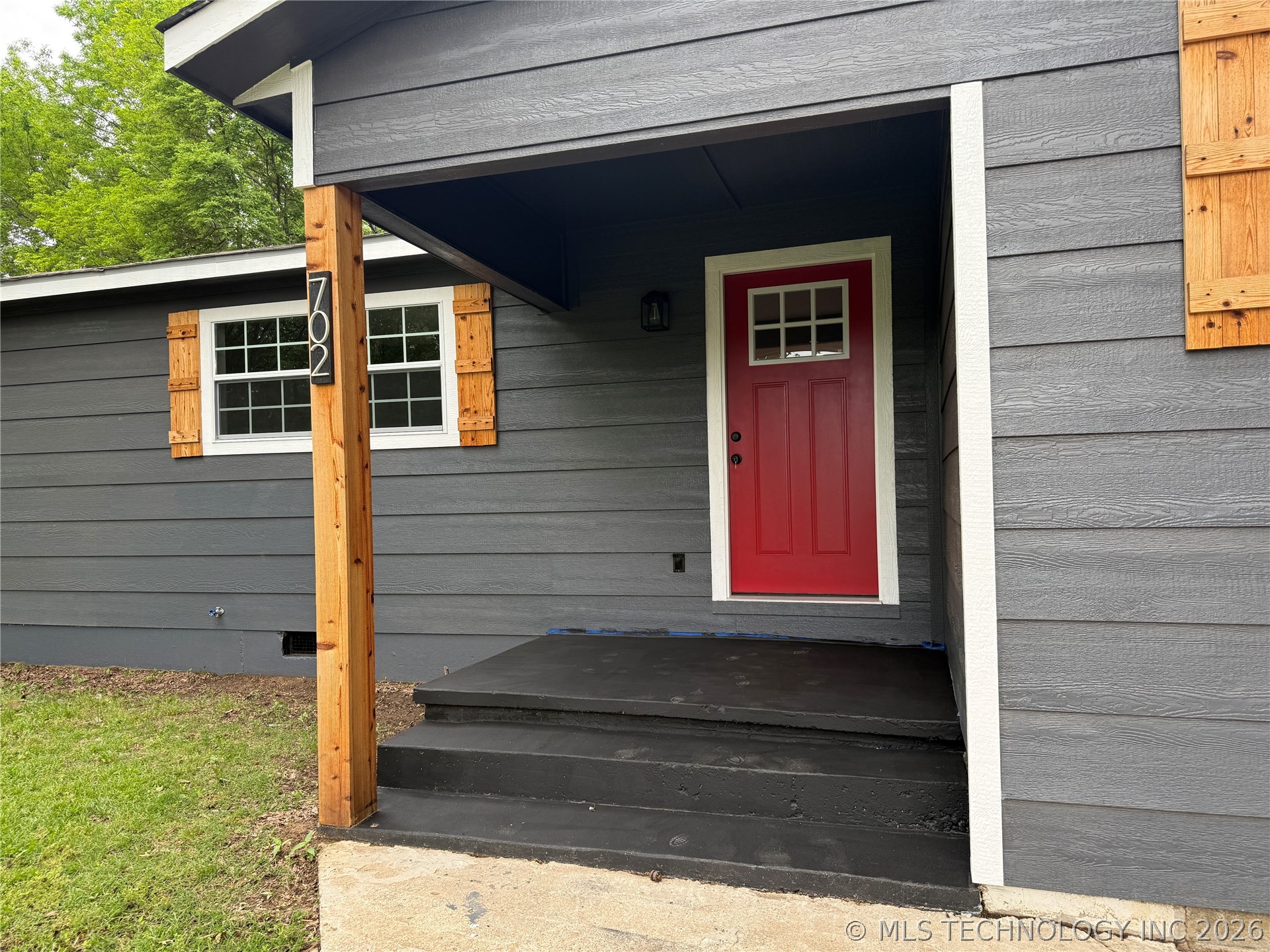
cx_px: 635
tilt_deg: +1.0
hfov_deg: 71.6
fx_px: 881
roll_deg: +0.7
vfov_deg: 56.8
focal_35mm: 24
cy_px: 476
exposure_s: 1/216
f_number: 1.78
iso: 80
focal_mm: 6.76
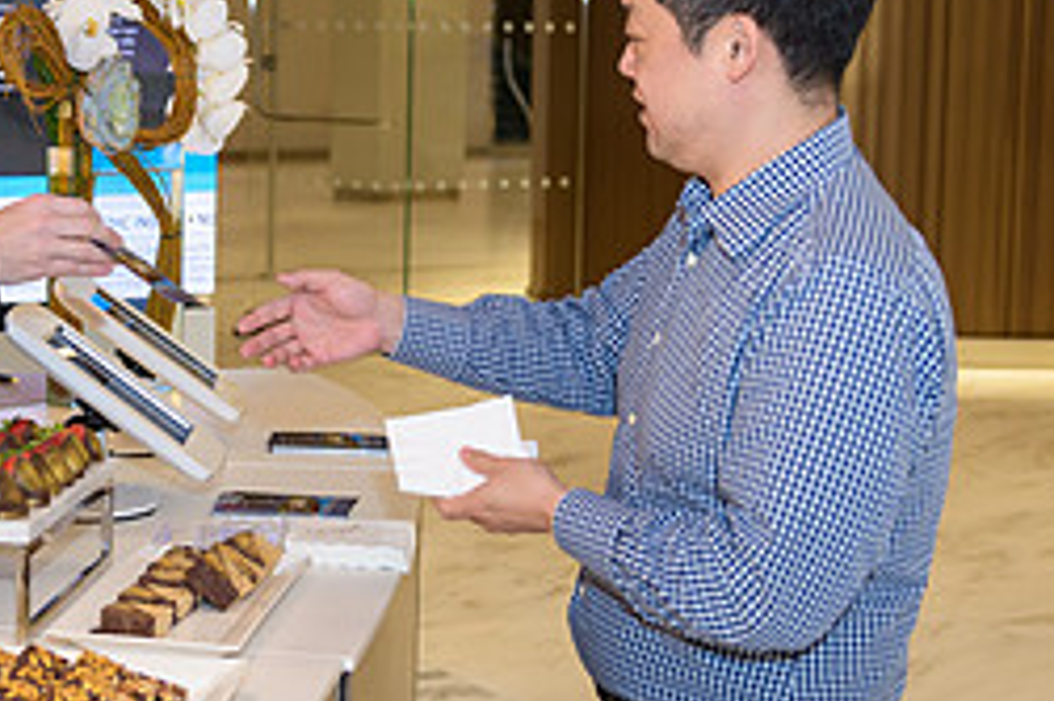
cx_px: 147
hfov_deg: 26.6
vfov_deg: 18.3
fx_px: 2165
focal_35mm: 74
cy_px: 212
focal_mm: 32
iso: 400
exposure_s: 1/125
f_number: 3.2
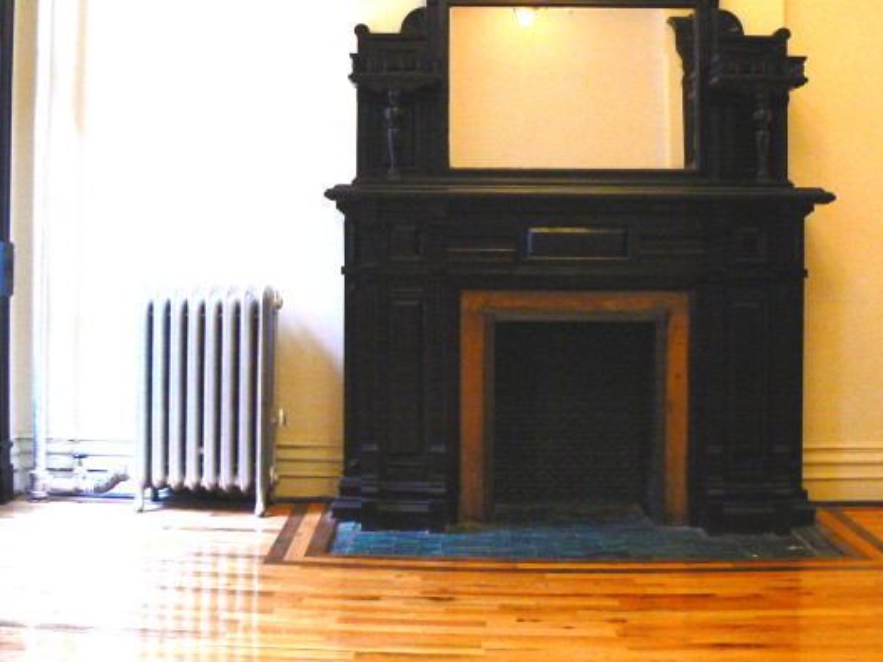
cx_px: 415
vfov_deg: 30.1
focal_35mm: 48
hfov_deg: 39.6
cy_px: 222
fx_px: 1224
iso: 200
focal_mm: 6
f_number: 2.8
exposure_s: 1/15
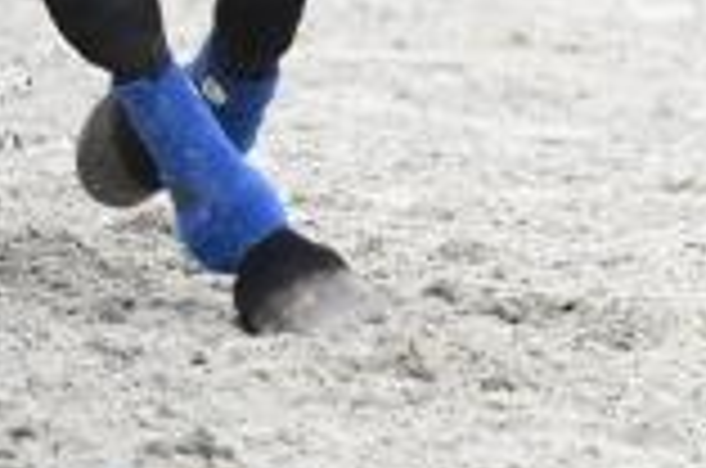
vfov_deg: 1.0
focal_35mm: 1378
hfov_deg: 1.5
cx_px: -184
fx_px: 26969
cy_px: -648
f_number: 5
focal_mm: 270
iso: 1600
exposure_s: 1/1250
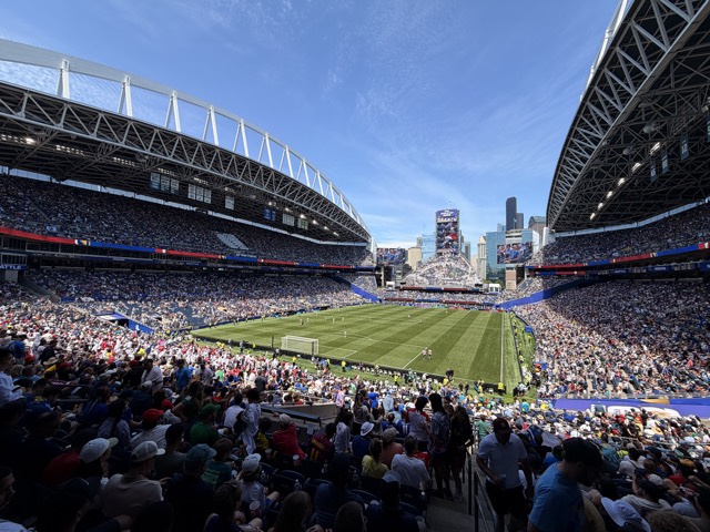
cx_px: 355
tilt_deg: +2.1
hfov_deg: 102.1
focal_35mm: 14
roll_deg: -1.4
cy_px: 266
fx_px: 287
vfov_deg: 85.7
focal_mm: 2.22
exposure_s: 1/770
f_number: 2.2
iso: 32
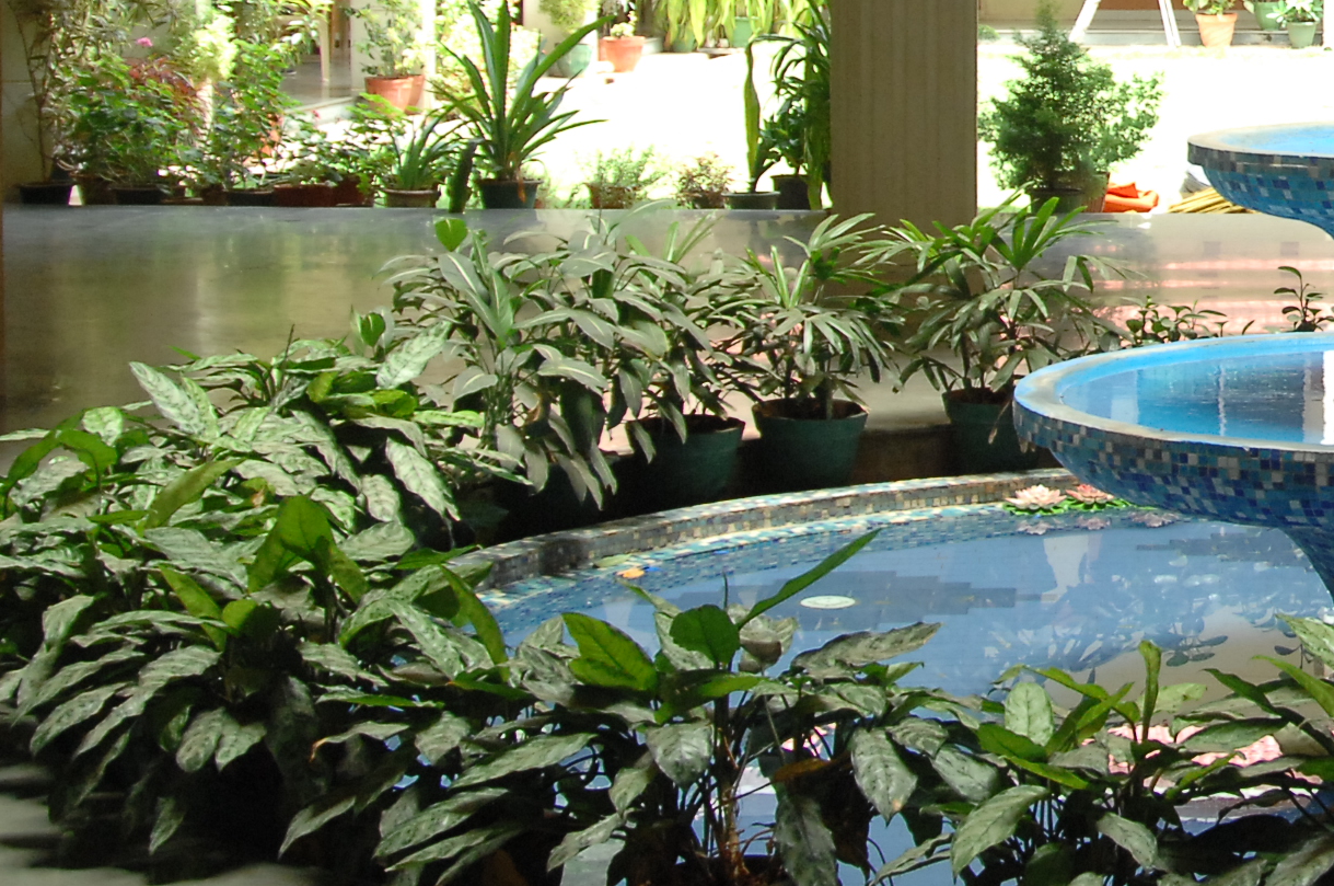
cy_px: -79
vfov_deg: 14.1
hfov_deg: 20.3
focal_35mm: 95
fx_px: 3515
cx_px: 1539
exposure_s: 1/125
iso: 640
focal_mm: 24
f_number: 5.3
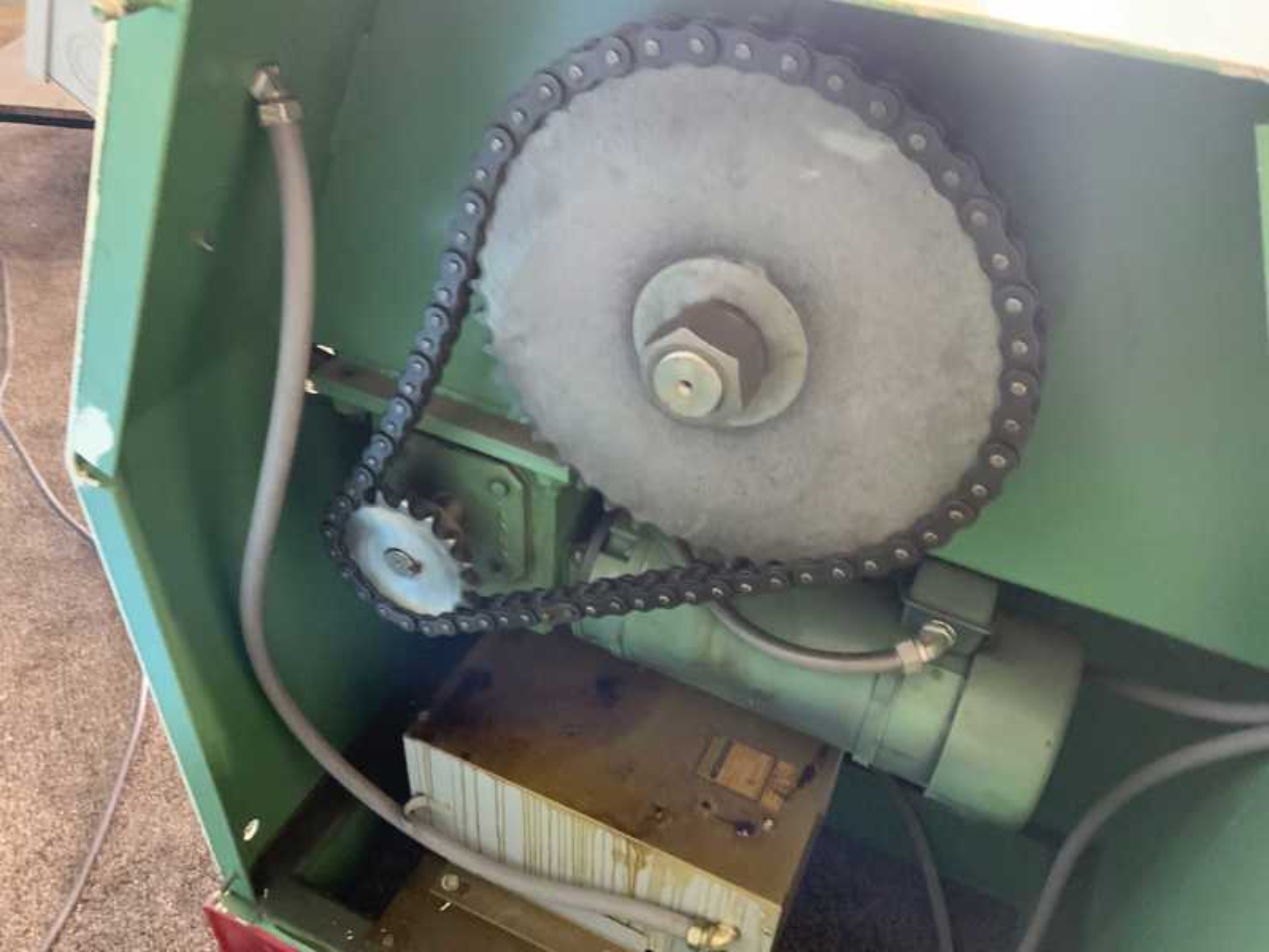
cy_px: 476
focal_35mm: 29
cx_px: 634
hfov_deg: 61.7
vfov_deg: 48.2
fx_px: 1063
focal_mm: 3
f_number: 1.8
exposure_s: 1/30
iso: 250
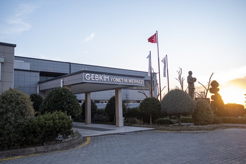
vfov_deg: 37.9
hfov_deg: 54.4
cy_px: 82
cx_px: 123
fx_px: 239
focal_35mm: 35
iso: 200
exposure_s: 1/500
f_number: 2
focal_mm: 23
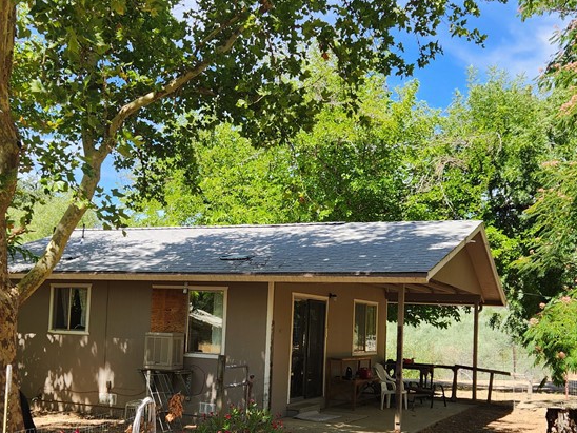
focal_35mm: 43
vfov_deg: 33.2
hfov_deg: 43.8
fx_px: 717
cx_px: 266
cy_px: 298
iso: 20
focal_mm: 5.4
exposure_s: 1/575
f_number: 1.8
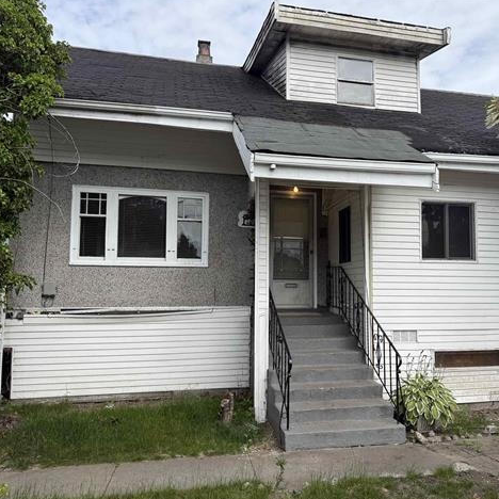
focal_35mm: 29
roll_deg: +0.0
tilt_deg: +4.3
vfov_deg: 55.6
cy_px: 251
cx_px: 303
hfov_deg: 55.2
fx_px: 473
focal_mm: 6.76
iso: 80
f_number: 1.78
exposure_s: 1/3425
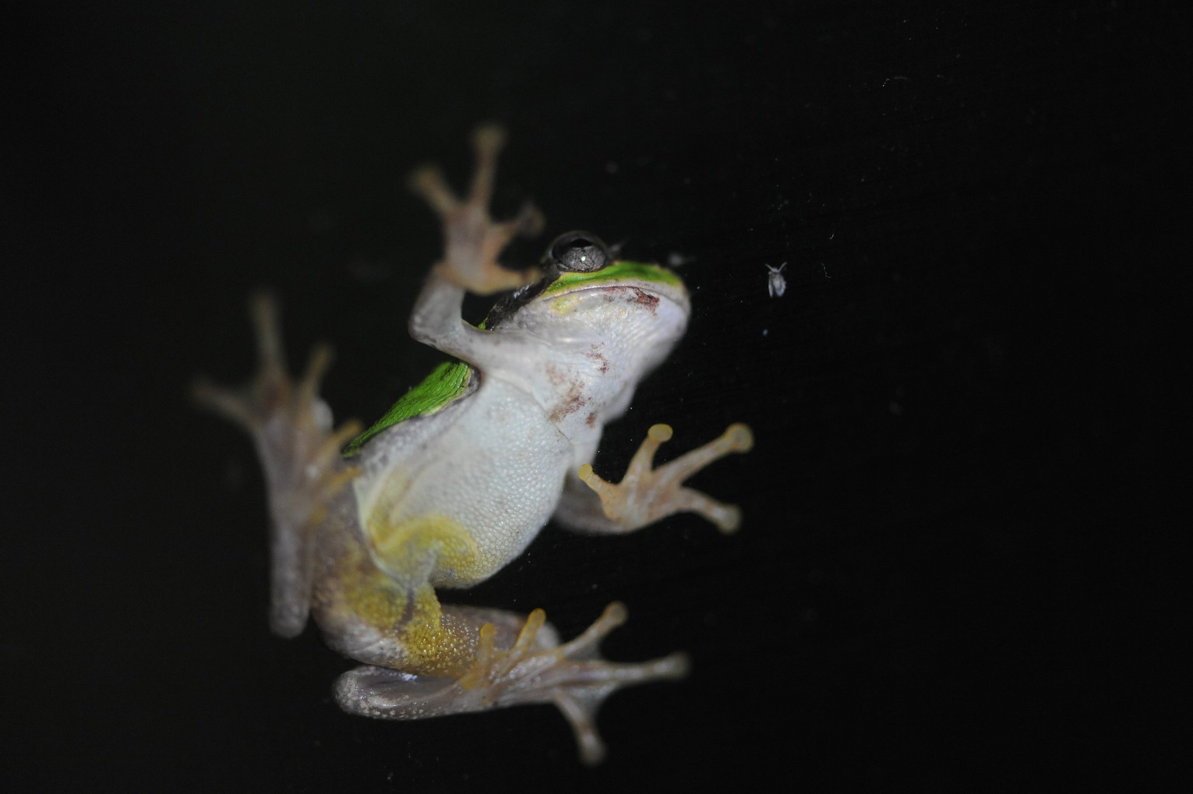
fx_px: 3477
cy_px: 397
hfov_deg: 19.5
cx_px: 596
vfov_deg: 13.0
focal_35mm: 105
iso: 2000
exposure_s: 1/60
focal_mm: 105
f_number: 4
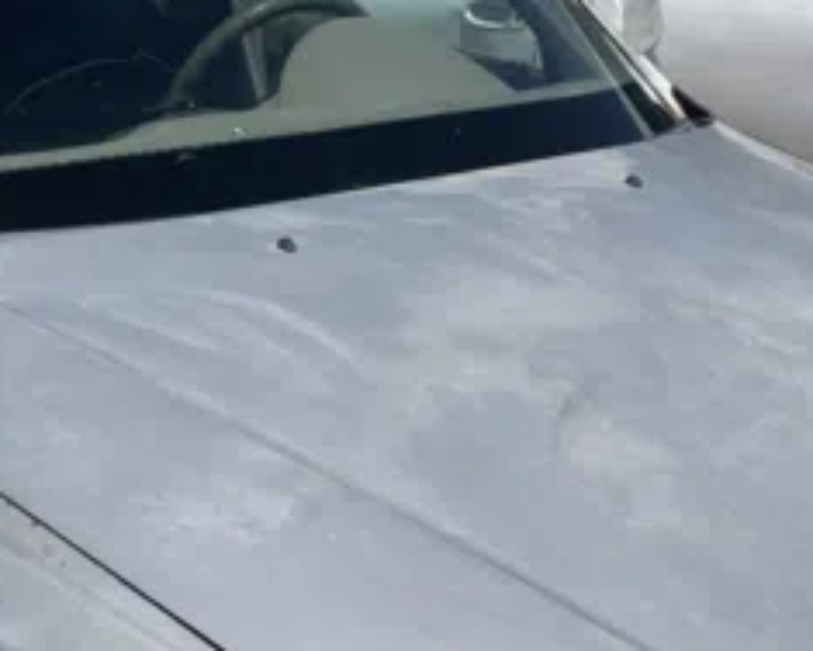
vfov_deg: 21.4
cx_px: 294
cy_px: 654
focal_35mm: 69
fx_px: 1660
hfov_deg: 27.4
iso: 25
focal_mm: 4.25
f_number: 1.8
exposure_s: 1/4673
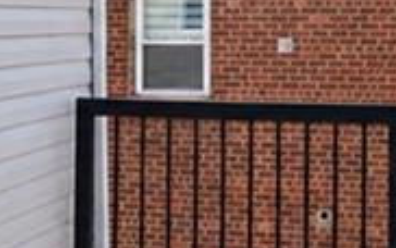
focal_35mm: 86
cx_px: 274
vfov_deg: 14.8
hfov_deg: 23.9
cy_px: -26
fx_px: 929
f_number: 8
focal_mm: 10
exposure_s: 1/200
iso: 320
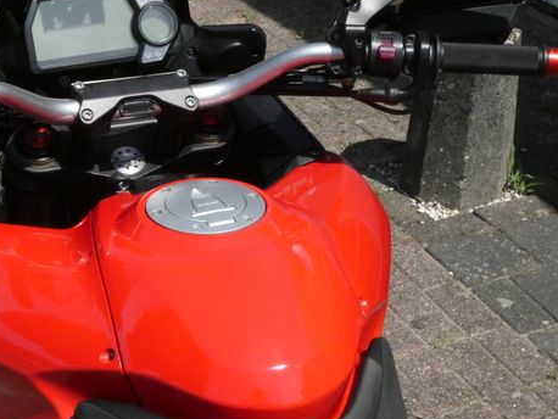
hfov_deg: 26.1
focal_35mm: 74
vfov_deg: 19.9
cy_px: 202
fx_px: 1193
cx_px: 169
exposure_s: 1/2000
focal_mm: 9.5
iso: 800
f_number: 8
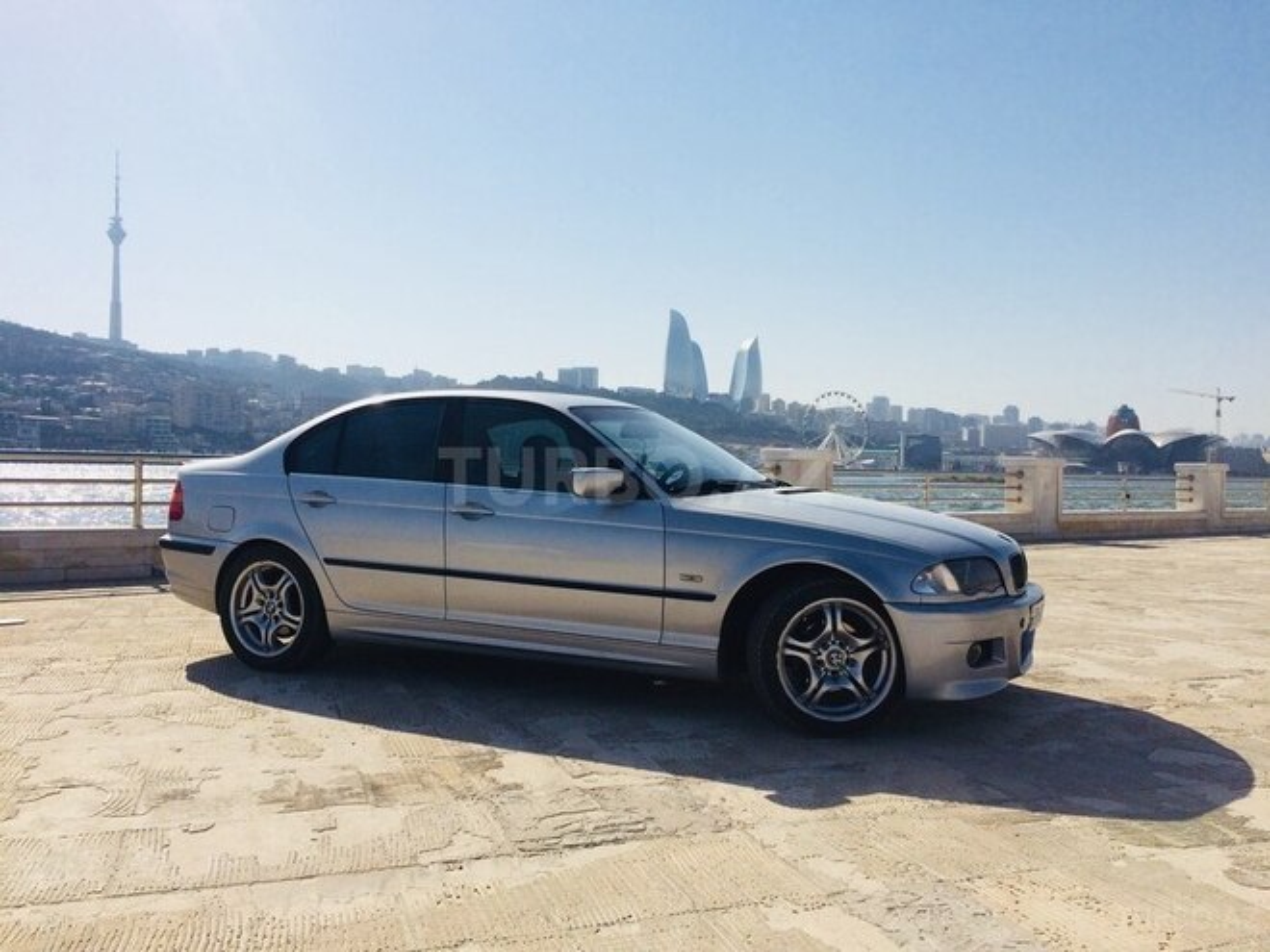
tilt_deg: -1.2
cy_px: 476
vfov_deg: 48.2
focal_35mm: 29
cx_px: 635
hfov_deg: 61.7
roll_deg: -2.2
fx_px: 1064
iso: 32
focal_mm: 4.15
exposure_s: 1/5882
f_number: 2.2
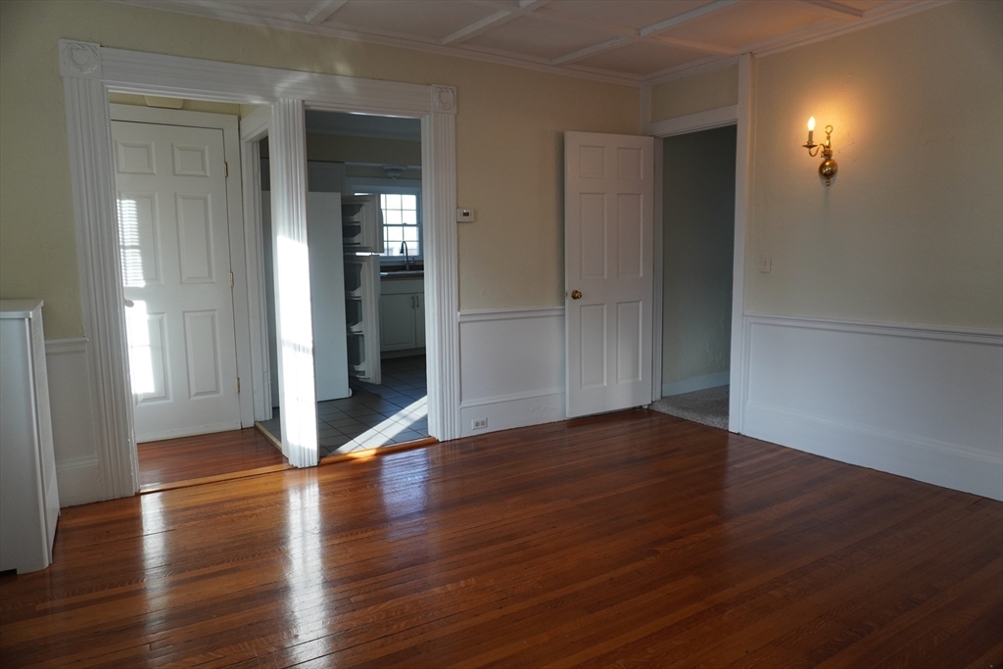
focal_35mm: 24
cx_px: 502
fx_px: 669
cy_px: 334
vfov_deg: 53.1
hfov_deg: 73.7
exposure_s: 1/160
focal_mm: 16
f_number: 4
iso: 400
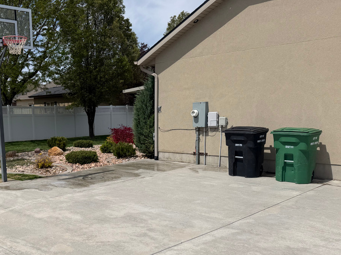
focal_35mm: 38
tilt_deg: -5.1
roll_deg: +2.3
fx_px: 374
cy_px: 160
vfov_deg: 37.5
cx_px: 75
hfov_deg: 46.7
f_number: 1.78
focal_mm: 6.76
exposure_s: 1/10309
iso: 80
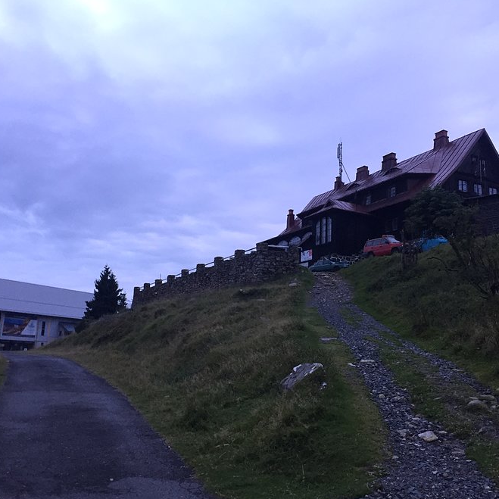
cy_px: 253
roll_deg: -2.6
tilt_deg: +11.1
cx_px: 271
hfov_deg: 47.2
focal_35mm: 35
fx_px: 571
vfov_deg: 47.2
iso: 160
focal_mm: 4.15
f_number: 2.2
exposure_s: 1/33
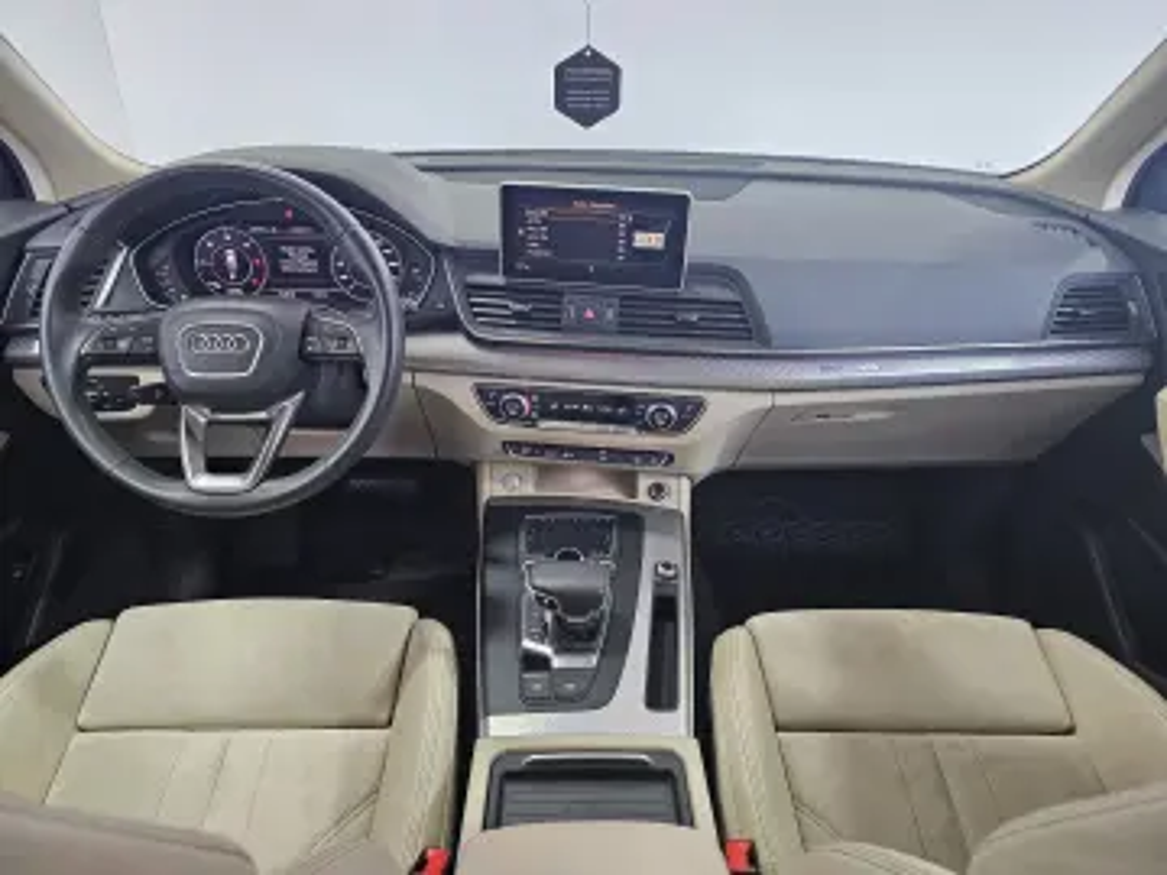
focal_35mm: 23
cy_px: 438
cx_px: 584
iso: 160
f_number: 1.7
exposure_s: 1/100
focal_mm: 6.3
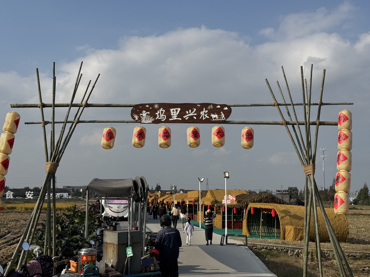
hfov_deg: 39.7
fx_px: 513
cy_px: 138
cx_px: 185
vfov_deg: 30.3
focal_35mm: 48
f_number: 1.78
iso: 64
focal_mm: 6.76
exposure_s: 1/6410
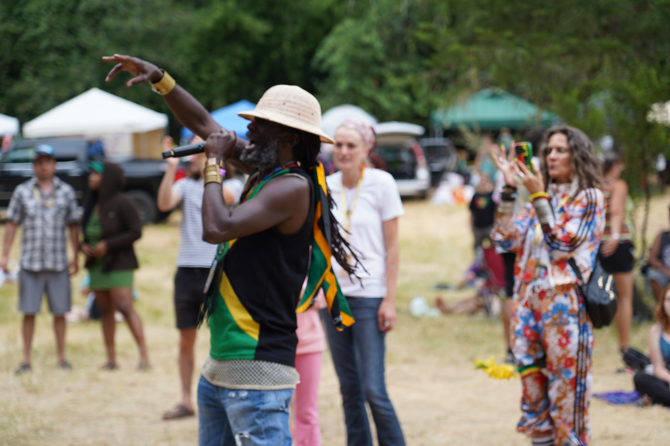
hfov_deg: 19.5
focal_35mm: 105
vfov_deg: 13.0
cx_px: 335
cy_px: 223
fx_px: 1954
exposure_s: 1/160
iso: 250
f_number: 4
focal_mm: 105
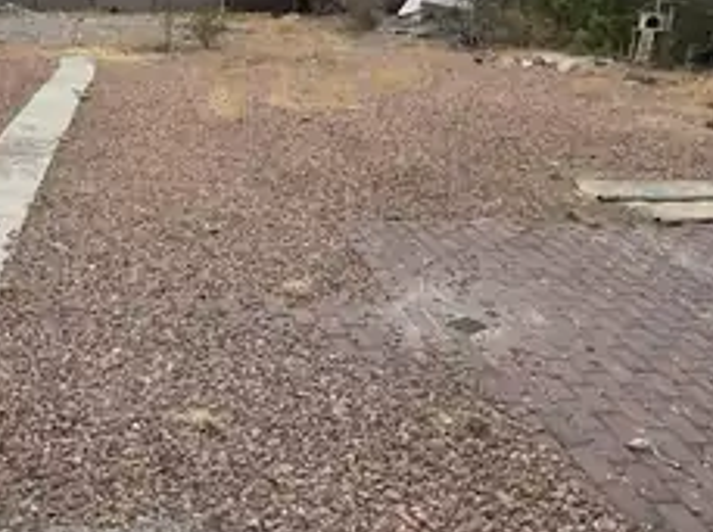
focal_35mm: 42
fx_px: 864
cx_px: 196
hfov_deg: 43.7
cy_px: 100
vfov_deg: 33.2
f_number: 1.78
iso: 80
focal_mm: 6.76
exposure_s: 1/3425
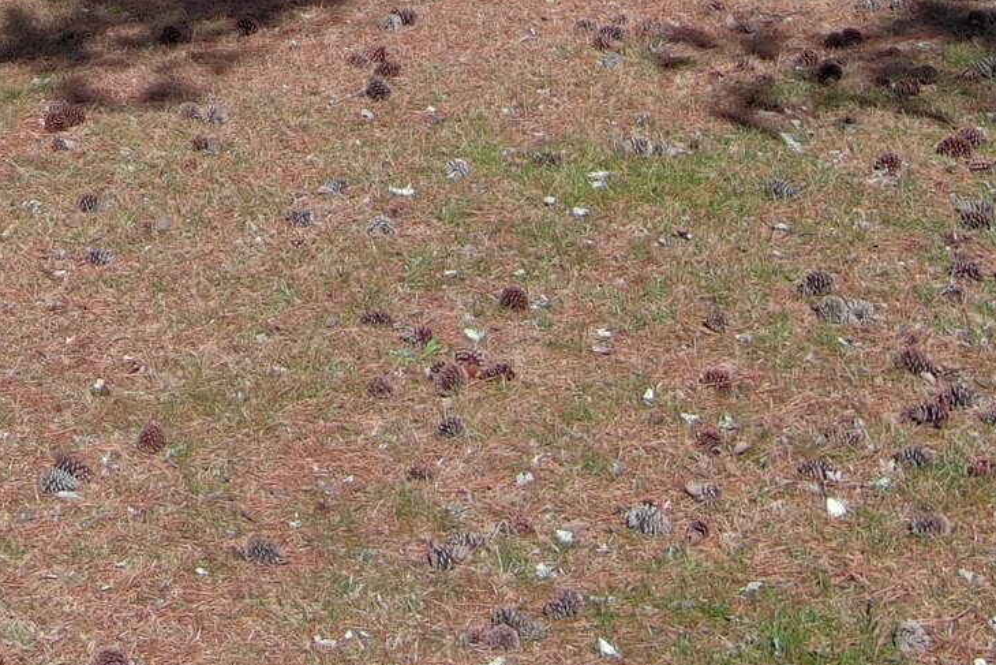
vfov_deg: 10.6
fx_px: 3376
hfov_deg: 16.2
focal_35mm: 122
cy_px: -538
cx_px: -157
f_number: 2.8
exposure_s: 1/1115
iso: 100
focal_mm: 10.57
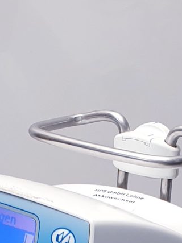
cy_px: 432
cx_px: 81
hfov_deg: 9.5
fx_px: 1094
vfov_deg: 11.7
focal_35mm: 156
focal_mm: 4.3
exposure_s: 1/100
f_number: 2.4
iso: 80
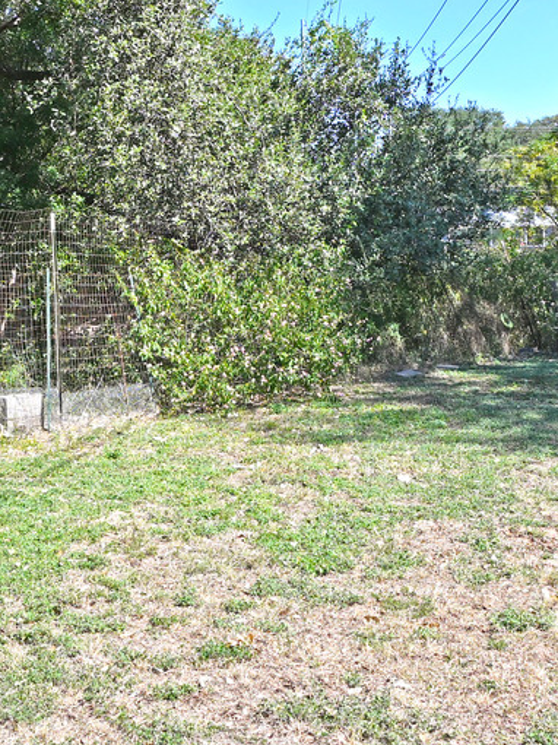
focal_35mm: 55
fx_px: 1183
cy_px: 245
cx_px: 191
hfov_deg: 26.4
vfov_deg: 34.6
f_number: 7.1
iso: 64
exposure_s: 1/200
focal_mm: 12
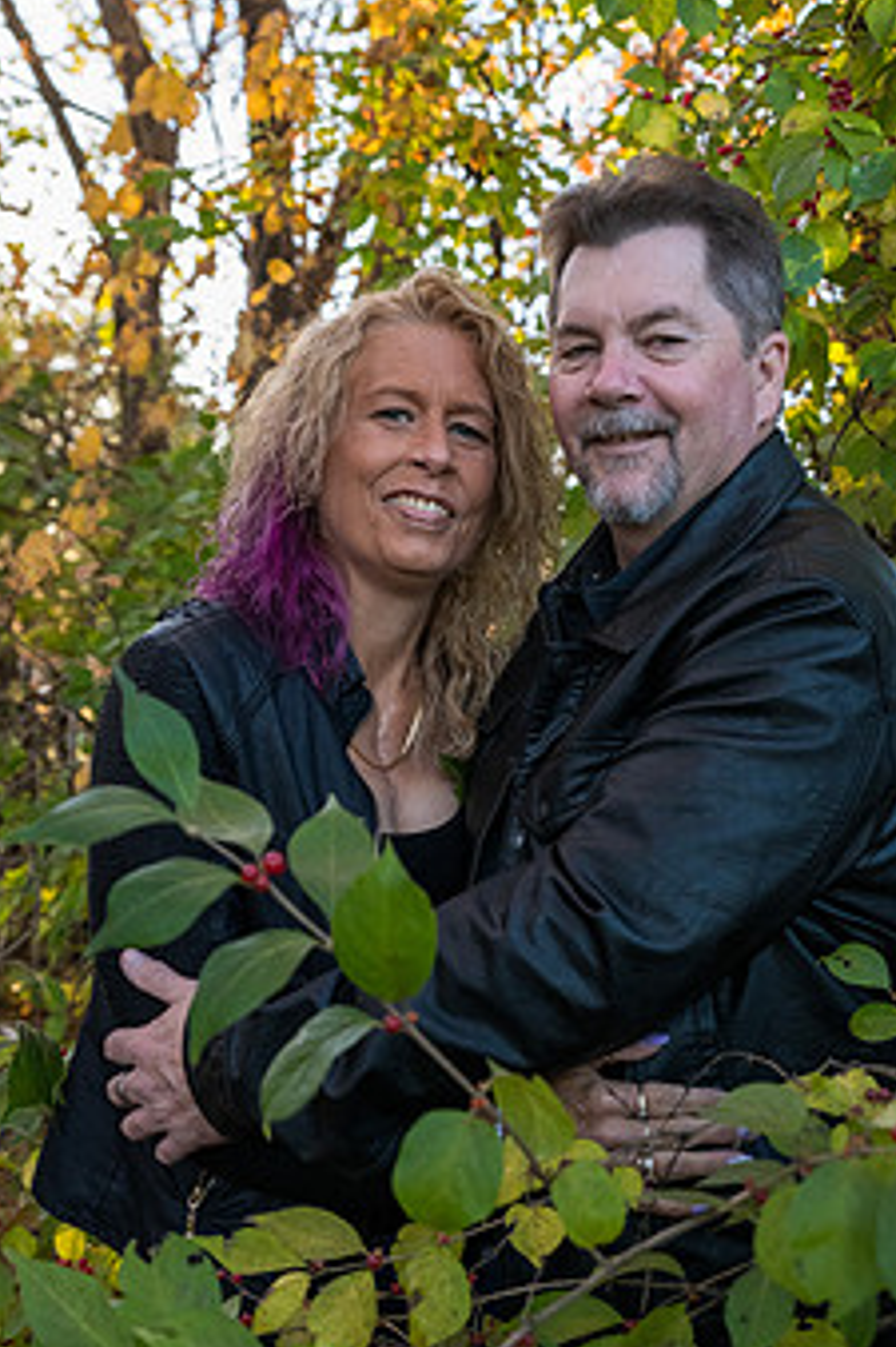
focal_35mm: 56
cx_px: 518
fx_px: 2093
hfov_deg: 24.1
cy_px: 757
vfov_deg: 35.6
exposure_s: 1/800
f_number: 4.5
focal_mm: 42
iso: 2000
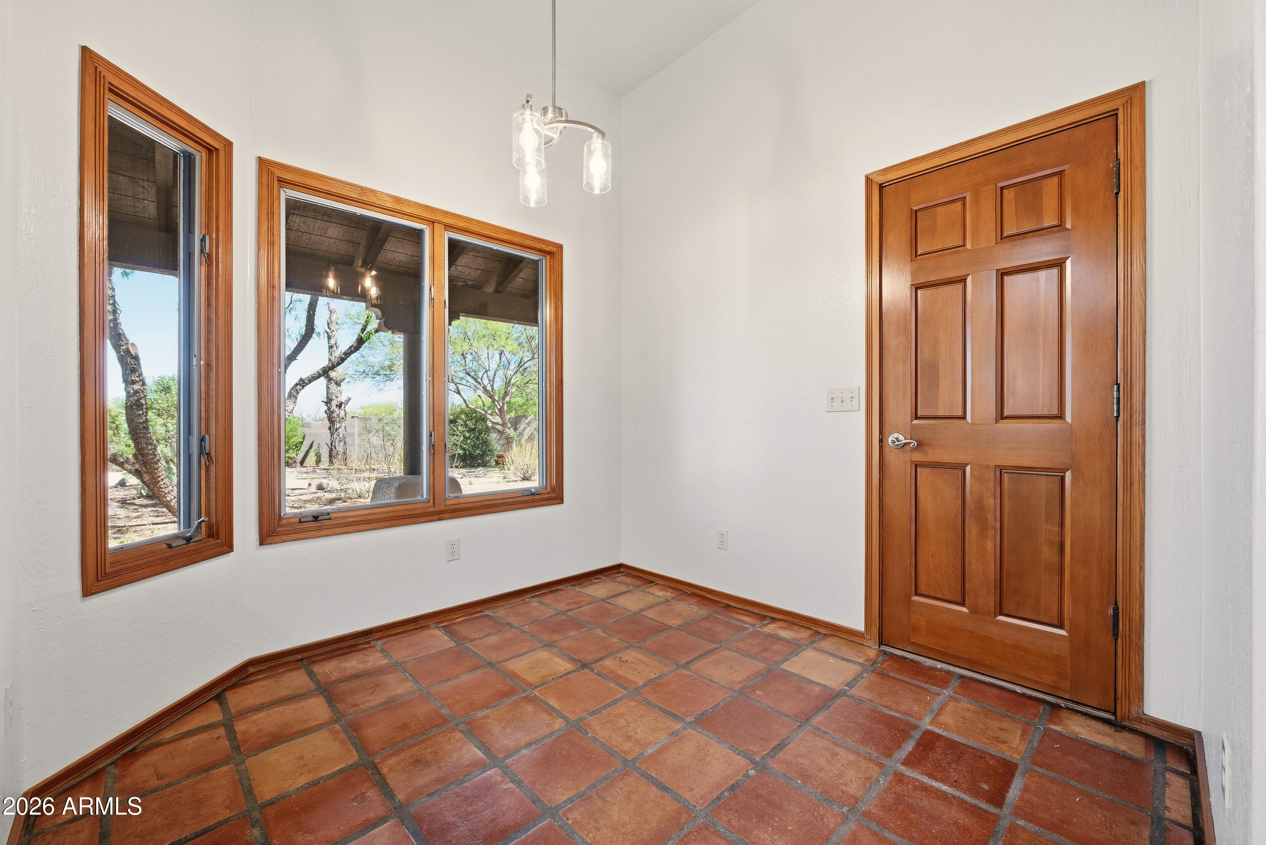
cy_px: 422
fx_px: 492
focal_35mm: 14
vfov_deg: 81.2
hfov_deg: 104.2
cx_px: 633
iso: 250
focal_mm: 14
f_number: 9
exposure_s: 1/60
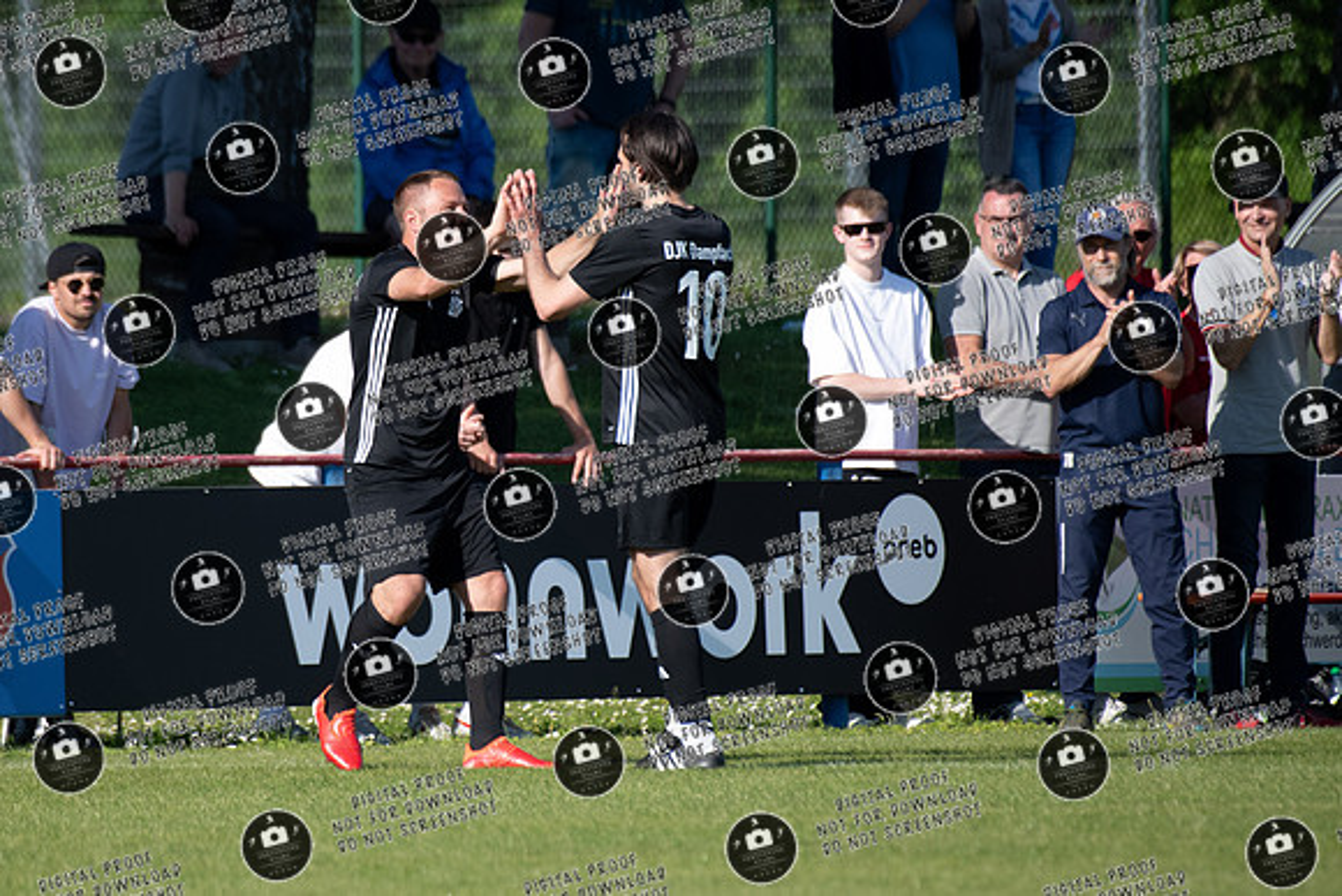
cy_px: 380
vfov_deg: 2.3
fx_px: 22566
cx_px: 430
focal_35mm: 605
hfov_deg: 3.4
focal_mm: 440
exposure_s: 1/1600
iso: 640
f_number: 5.6
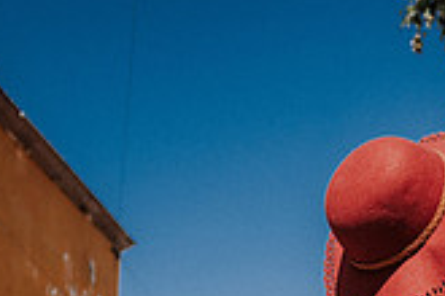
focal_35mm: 95
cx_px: 396
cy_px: 381
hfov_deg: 21.0
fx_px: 1174
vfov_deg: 13.9
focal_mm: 18
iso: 100
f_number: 1.8
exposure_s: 1/2500
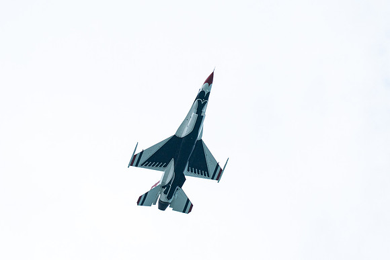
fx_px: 5851
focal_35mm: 540
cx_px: 239
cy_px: 104
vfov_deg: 2.5
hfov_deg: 3.8
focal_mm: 400
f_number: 14
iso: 640
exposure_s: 1/1250
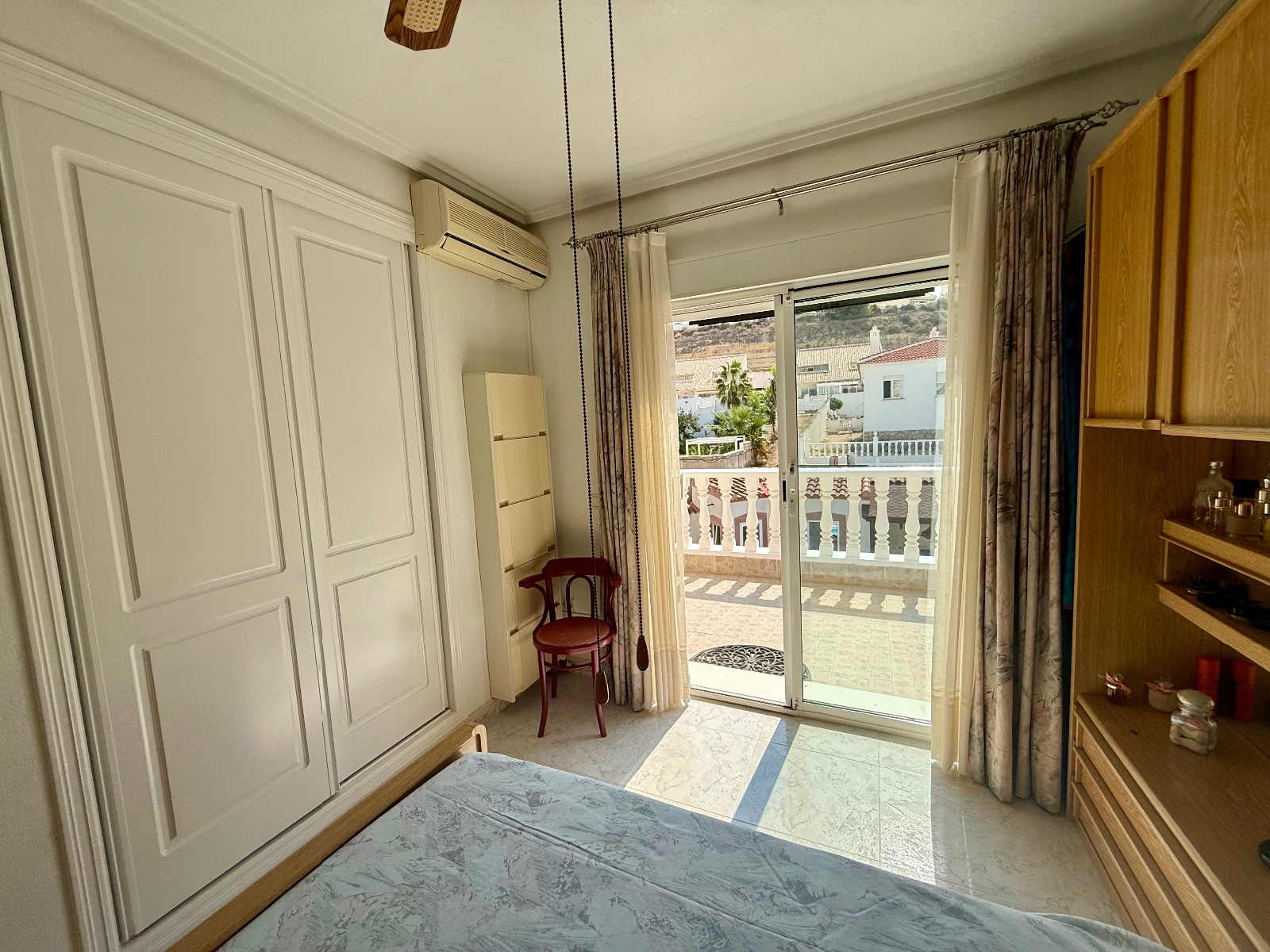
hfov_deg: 102.1
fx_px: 514
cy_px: 476
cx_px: 635
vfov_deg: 85.7
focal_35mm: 14
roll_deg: +3.2
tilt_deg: -5.7
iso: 50
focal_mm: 2.22
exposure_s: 1/1745
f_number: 2.2
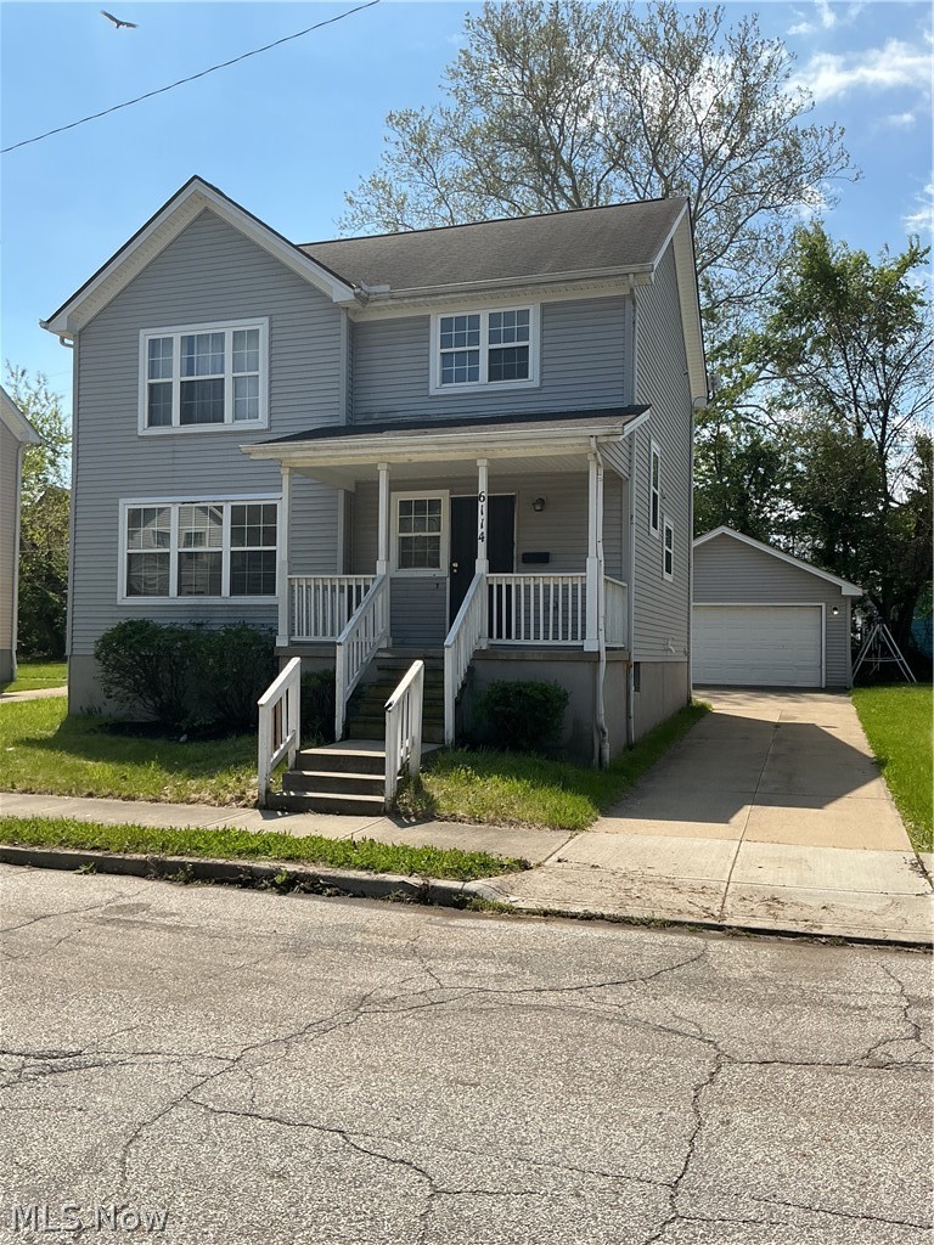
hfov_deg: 48.2
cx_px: 467
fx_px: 1043
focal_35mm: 29
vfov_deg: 61.7
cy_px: 622
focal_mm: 3
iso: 25
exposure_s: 1/1912
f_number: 1.8
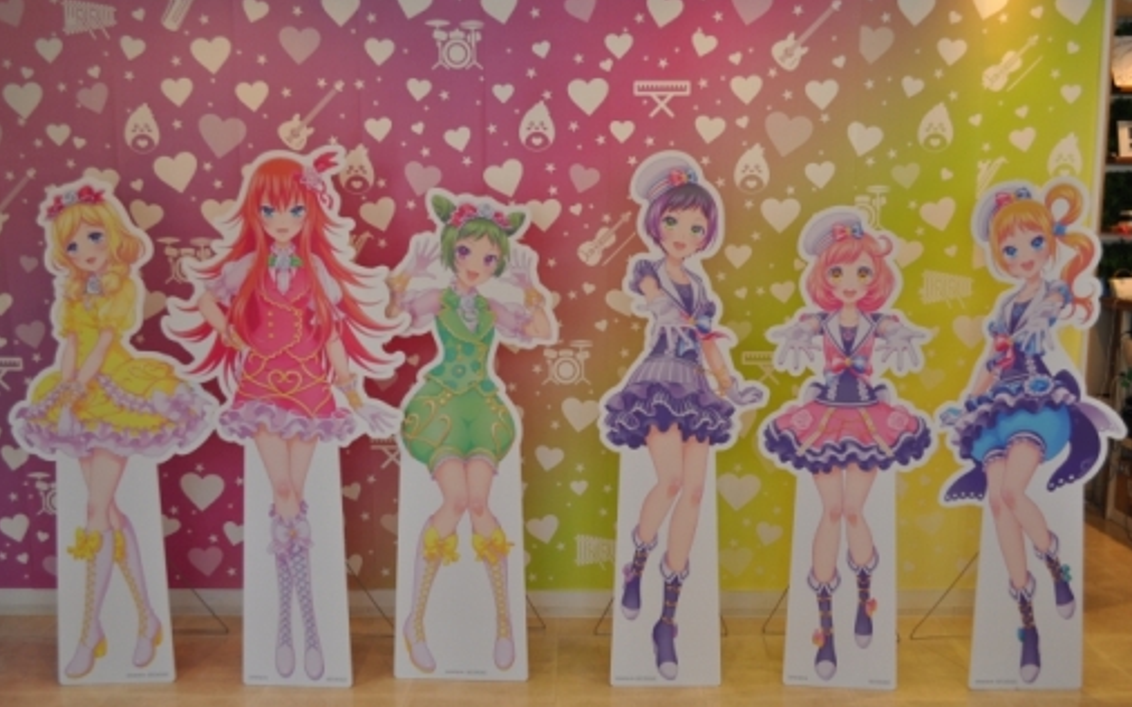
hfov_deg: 56.7
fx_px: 1049
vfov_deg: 37.2
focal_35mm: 34
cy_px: 378
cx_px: 568
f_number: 5.6
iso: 400
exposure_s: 1/125
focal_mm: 22
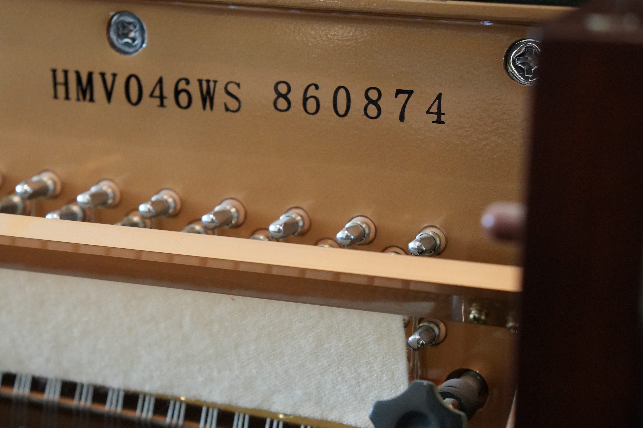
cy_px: 248
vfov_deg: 13.8
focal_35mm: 99
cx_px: 260
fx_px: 1767
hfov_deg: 20.6
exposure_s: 1/160
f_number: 2.8
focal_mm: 46
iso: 2000
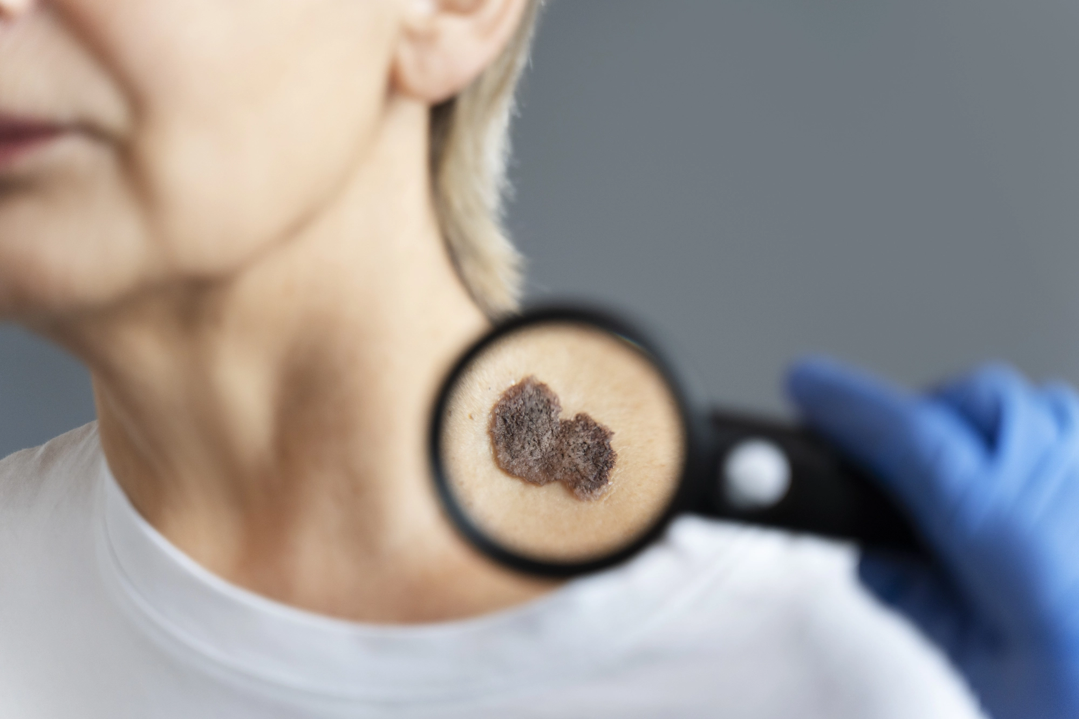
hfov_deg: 27.0
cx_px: 540
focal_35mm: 75
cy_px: 360
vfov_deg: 18.2
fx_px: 2248
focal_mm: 75
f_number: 2.8
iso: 800
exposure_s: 1/200
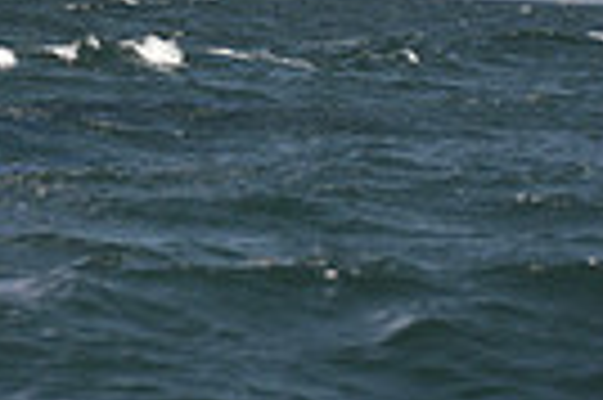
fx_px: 6658
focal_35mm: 398
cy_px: -885
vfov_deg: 3.4
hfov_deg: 5.2
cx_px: -160
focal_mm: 92
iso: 280
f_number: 4.5
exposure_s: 1/1250
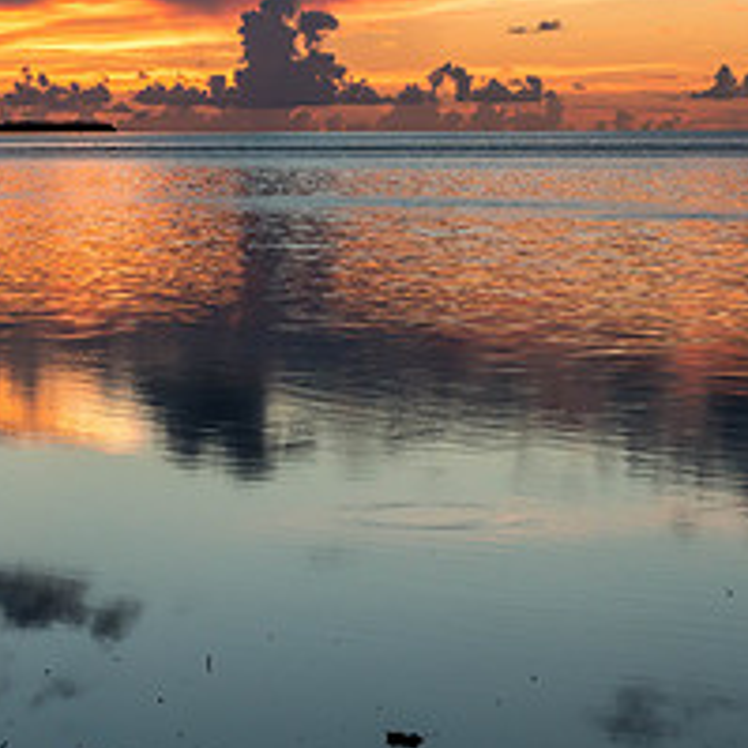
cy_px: 141
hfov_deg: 14.4
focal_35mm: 121
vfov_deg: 14.3
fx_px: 2958
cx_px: 263
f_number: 11
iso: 800
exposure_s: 1/80
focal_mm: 48
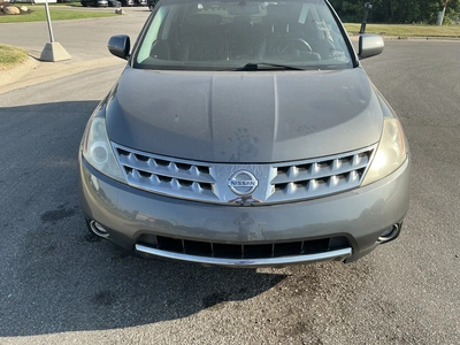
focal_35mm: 28
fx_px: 372
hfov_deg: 63.4
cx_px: 230
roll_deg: -1.1
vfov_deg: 49.7
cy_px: 172
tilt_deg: -23.6
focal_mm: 3
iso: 25
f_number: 1.8
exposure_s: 1/728
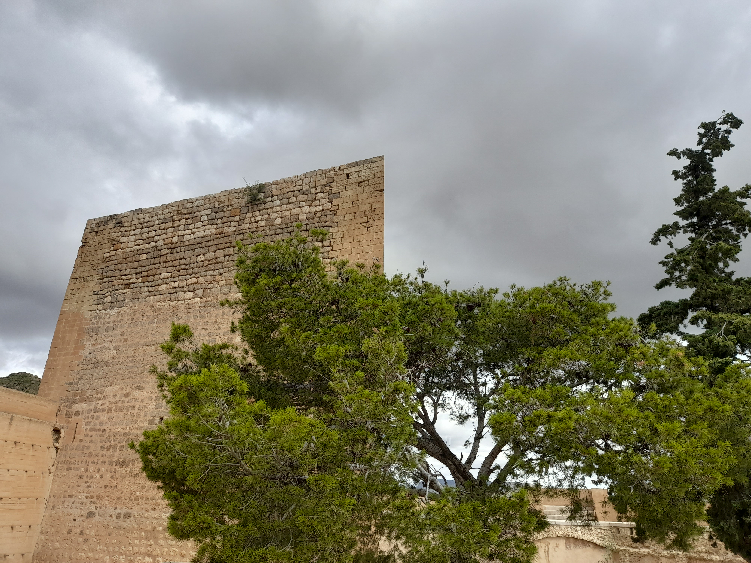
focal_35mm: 25
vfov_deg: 54.9
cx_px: 376
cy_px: 282
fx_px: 542
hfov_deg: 69.4
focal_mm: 4.6
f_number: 2
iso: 20
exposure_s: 1/801
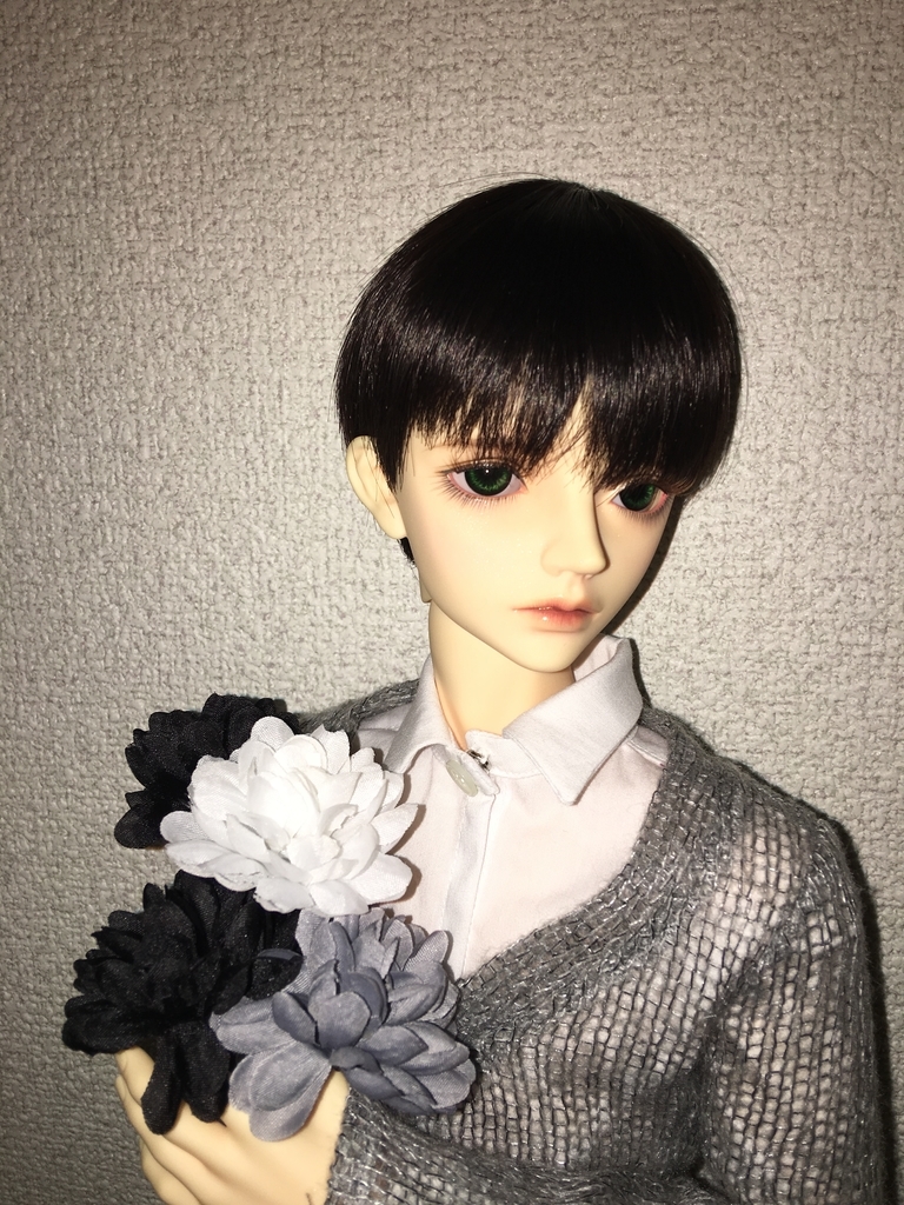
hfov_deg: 48.2
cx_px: 452
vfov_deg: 61.7
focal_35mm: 29
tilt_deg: -10.5
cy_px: 602
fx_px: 1010
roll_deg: +0.0
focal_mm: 4.15
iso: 25
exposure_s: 1/116
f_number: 2.2
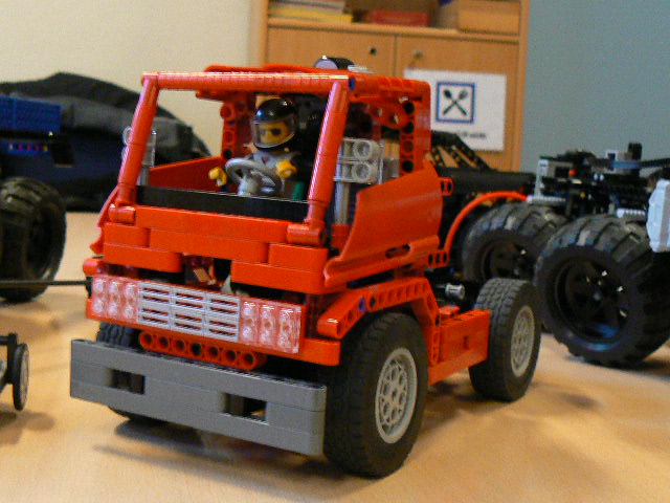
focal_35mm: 49
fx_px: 948
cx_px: 335
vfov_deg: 29.7
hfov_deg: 38.9
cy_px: 252
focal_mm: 6
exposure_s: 1/8
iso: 200
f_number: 2.8
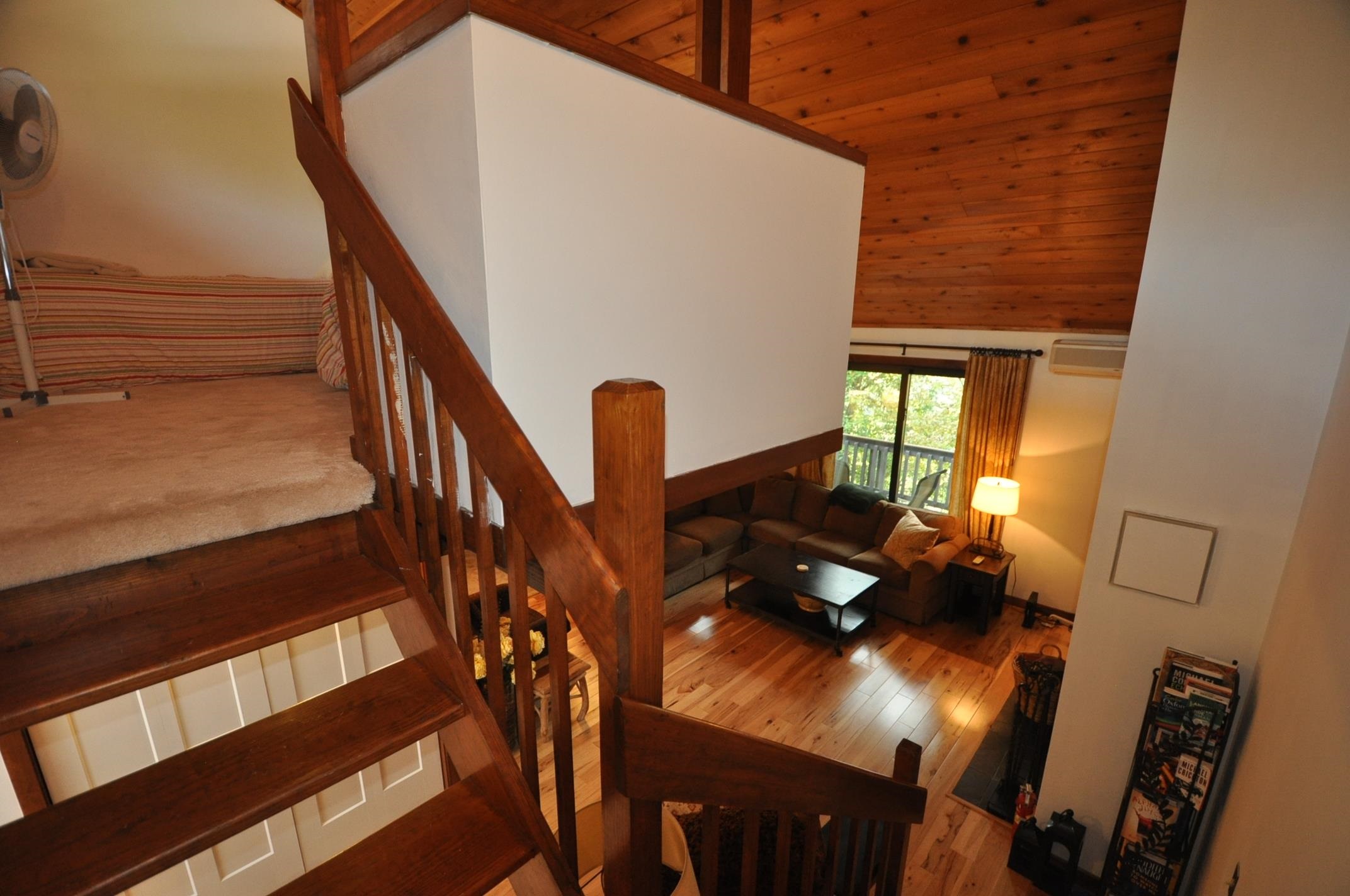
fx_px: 562
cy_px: 448
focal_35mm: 15
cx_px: 675
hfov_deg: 100.5
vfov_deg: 77.2
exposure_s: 1/60
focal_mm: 10
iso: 800
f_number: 3.5
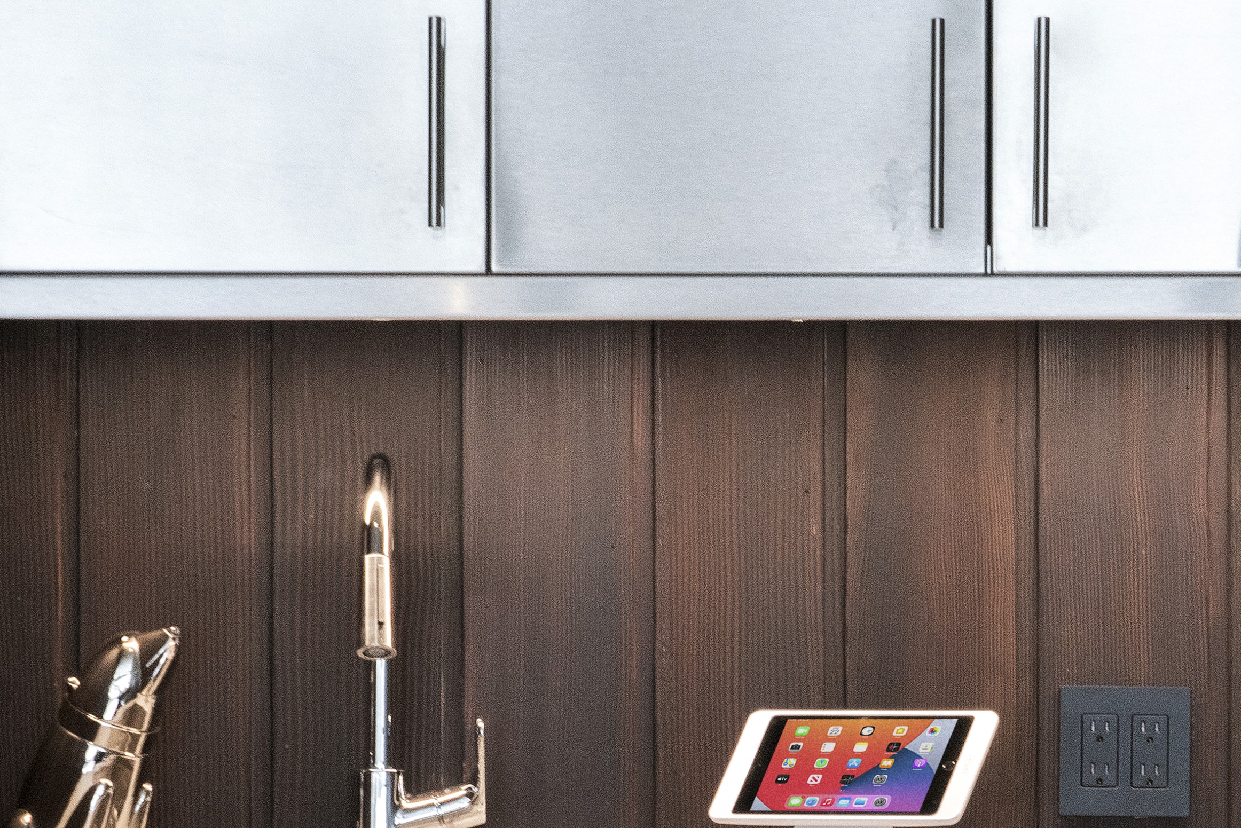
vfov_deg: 7.2
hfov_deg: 10.8
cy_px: 849
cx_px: 963
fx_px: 6517
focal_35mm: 189
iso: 1000
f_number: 11
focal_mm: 57
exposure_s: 1/60
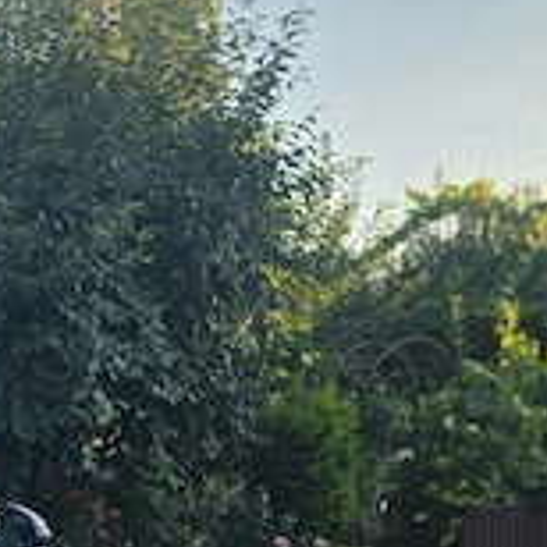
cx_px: -291
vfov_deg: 19.6
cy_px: 778
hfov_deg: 19.0
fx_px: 1412
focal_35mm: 79
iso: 32
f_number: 1.7
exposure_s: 1/359
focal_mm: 6.3
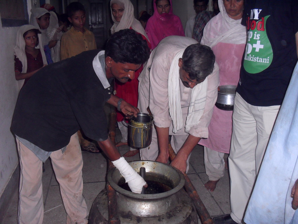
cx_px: 149
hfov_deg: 52.6
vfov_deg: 40.7
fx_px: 301
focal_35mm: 35
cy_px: 112
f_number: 3.2
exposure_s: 1/45
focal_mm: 6.3
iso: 200
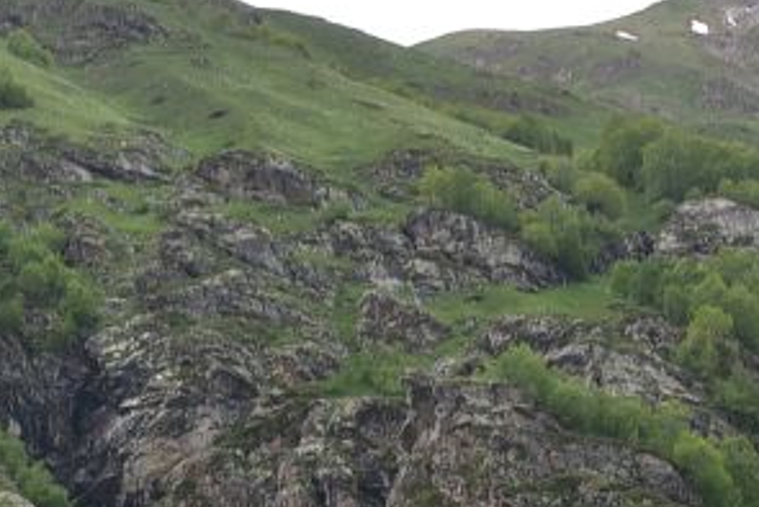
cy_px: 1018
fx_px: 2974
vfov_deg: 9.1
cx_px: 90
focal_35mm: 141
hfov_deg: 14.4
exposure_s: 1/125
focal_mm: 32
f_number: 9
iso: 160
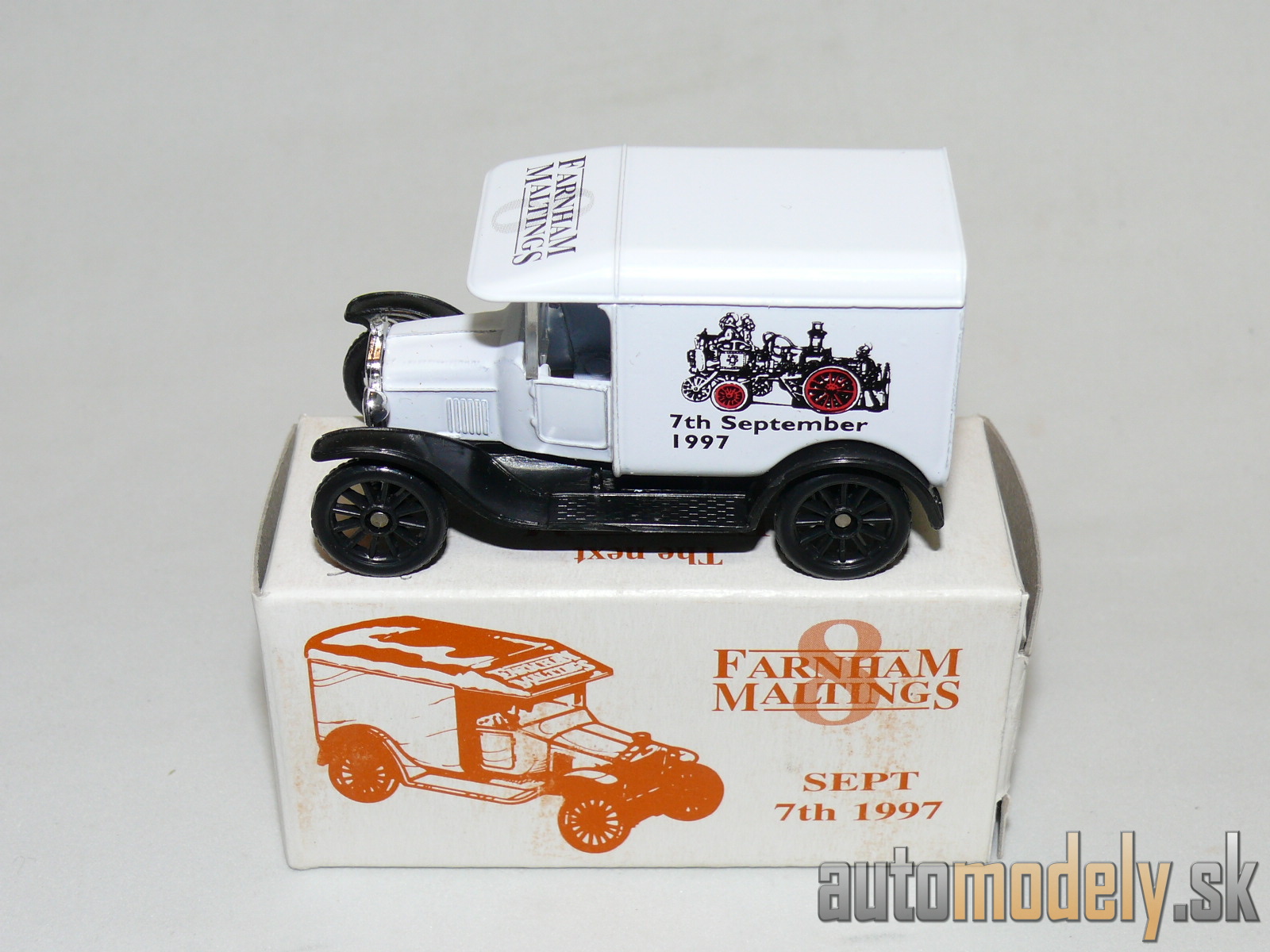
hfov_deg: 31.7
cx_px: 635
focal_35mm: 61
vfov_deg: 24.0
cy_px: 476
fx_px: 2238
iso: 100
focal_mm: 10.2
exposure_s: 1/30
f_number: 4
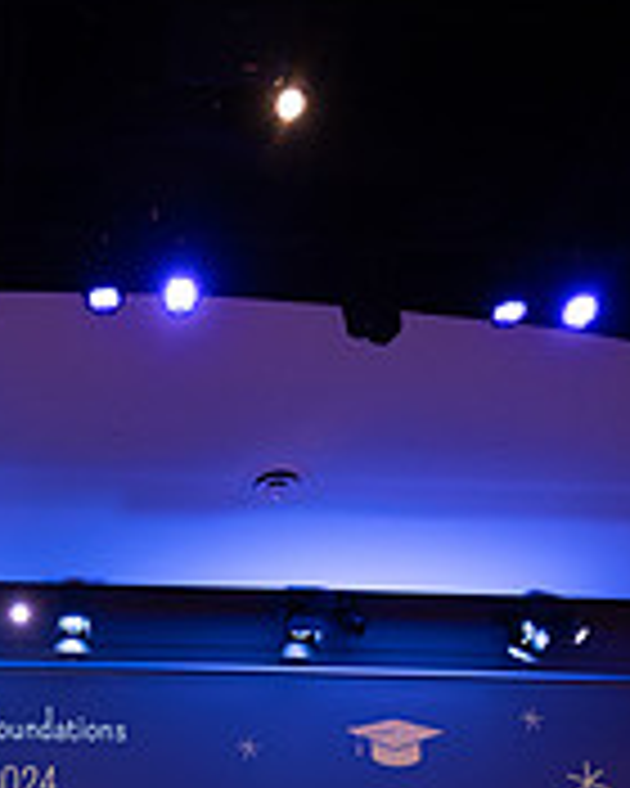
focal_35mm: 58
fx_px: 1352
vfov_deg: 27.8
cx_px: -4
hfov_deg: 25.0
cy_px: 982
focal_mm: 24
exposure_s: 1/200
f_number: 4
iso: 2000
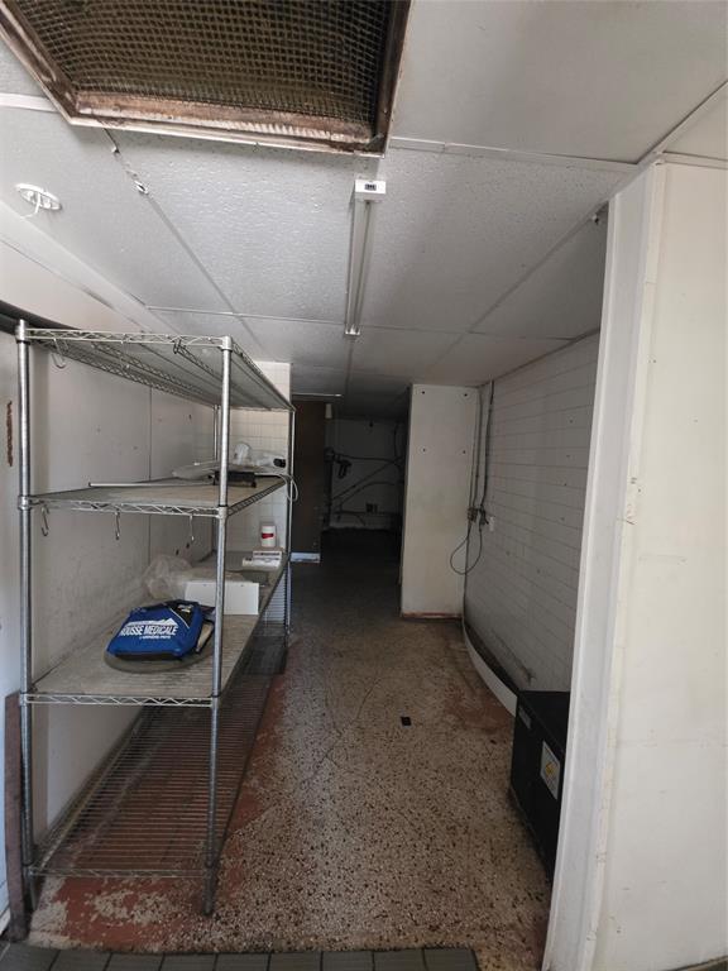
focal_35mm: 13
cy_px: 486
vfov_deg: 106.2
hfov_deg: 89.9
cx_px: 364
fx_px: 365
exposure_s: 1/40
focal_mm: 2.2
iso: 1000
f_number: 1.9
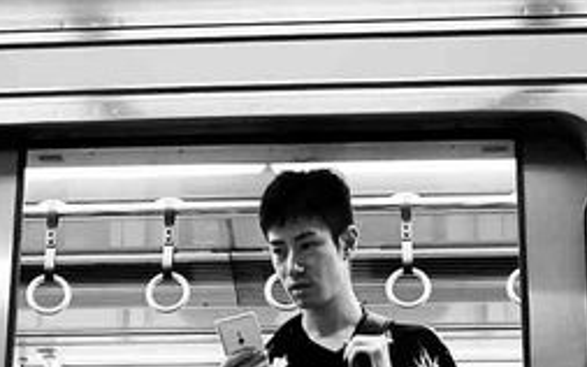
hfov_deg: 23.0
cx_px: 288
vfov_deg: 13.5
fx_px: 1439
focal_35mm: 90
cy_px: 592
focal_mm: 28
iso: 4000
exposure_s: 1/250
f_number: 3.5
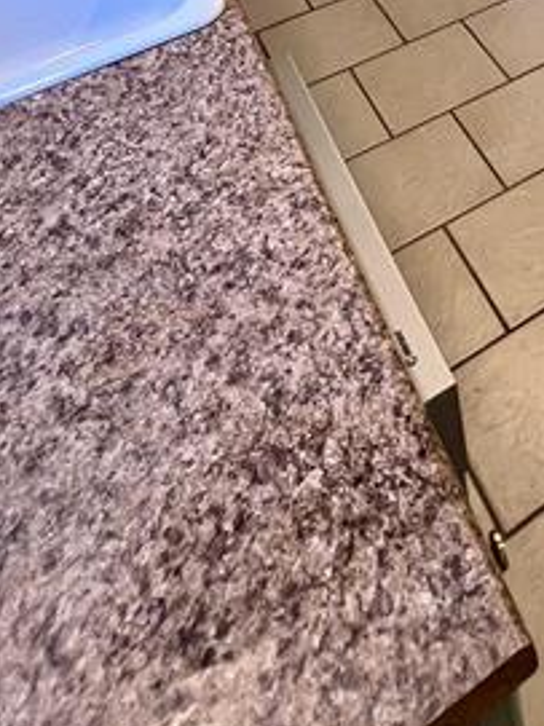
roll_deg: +2.9
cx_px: 702
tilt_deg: -18.1
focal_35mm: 46
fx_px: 965
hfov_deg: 26.7
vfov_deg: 28.2
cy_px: -351
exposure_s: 1/120
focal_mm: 1.57
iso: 160
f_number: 1.8
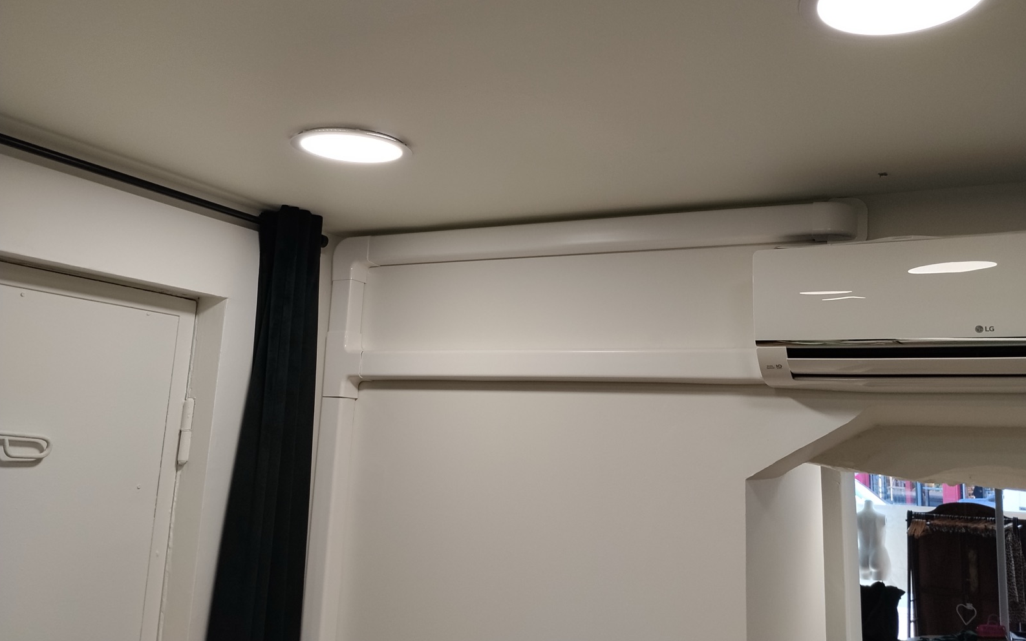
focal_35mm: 31
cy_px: 258
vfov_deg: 40.4
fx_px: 867
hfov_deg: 61.2
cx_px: 515
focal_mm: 4.22
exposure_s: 1/100
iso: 50
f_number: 1.8
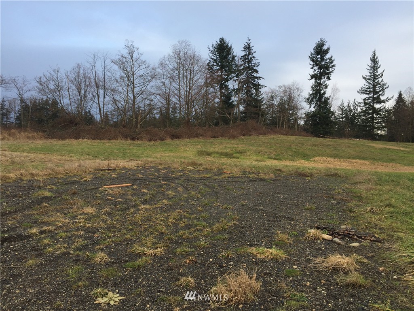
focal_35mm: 29
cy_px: 156
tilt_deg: -1.5
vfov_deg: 48.2
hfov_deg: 61.7
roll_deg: -2.1
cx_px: 207
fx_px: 347
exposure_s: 1/210
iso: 32
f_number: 2.2
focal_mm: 4.15
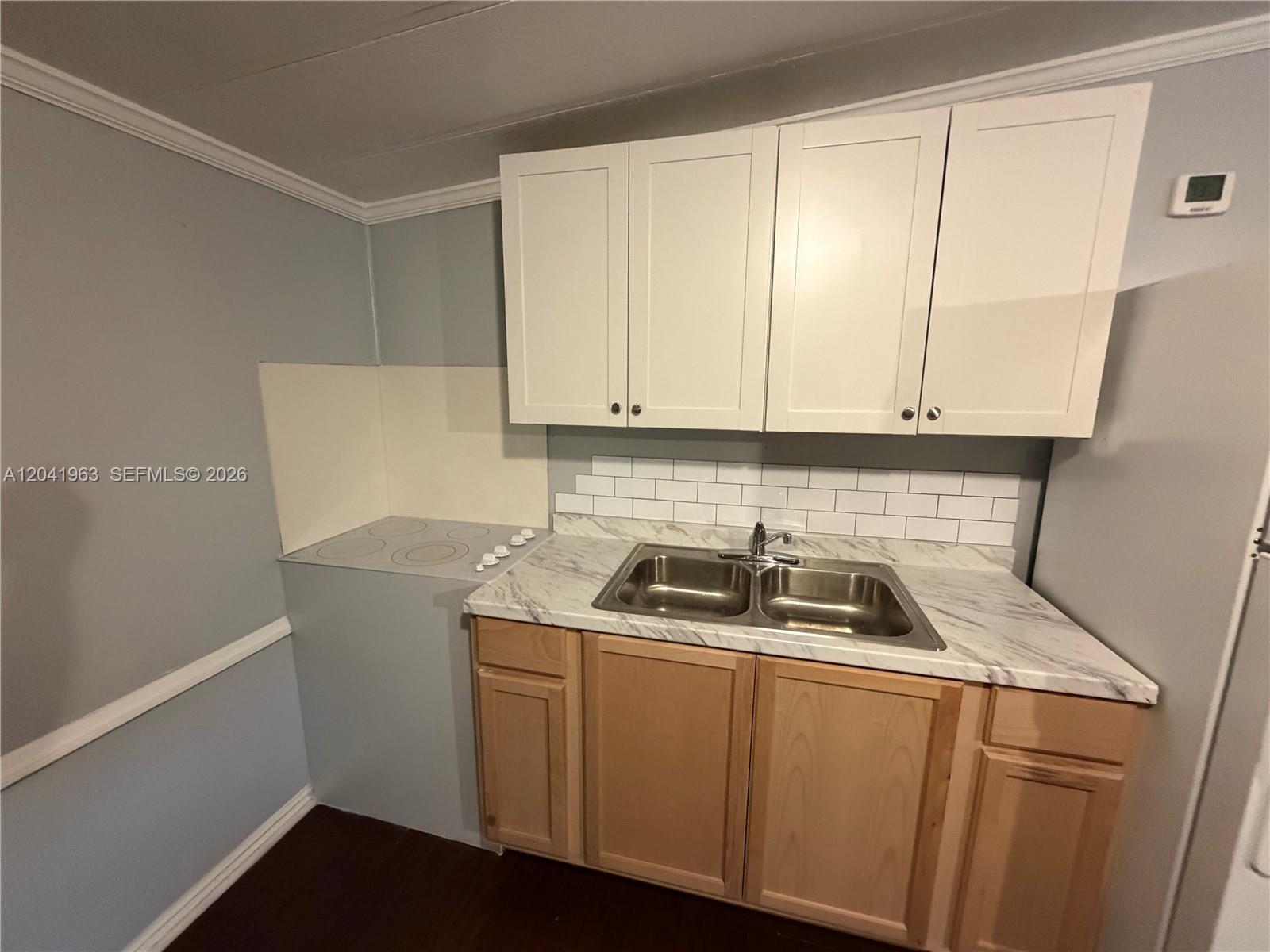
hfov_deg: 102.1
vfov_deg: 85.7
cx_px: 635
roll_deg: -0.1
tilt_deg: -11.4
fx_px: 514
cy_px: 476
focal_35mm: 14
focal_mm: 2.22
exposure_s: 1/60
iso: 640
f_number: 2.2
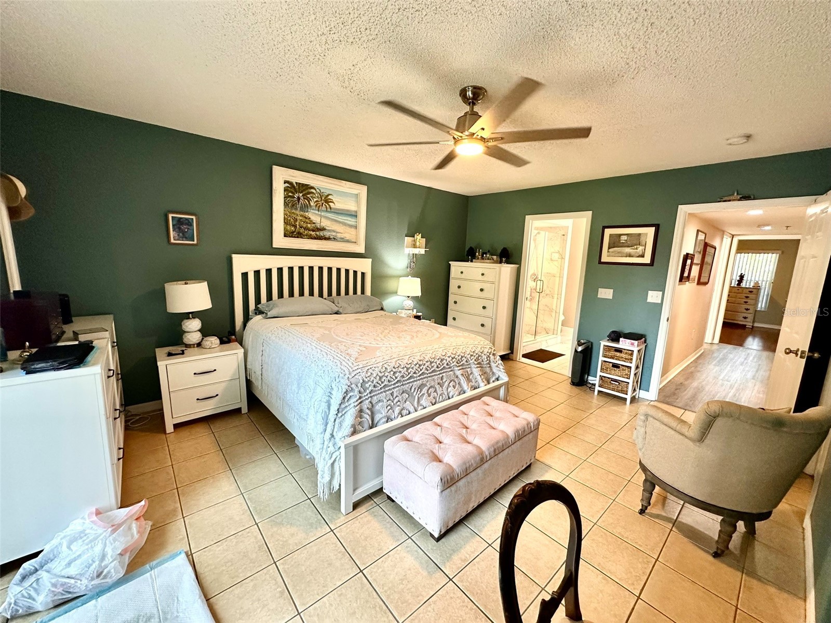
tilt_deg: -9.5
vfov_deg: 85.7
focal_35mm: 14
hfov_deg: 102.1
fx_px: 336
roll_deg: -2.5
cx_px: 416
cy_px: 312
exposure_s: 1/120
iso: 250
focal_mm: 2.22
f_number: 2.2
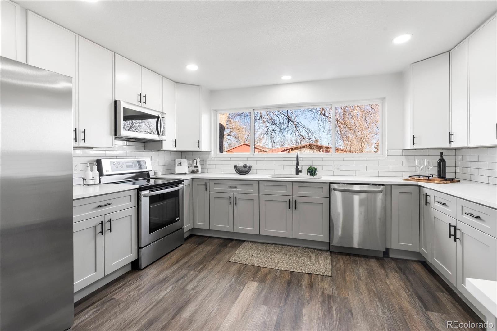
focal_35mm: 16
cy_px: 166
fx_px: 228
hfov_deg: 95.0
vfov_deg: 72.0
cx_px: 248
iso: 320
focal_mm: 16.5
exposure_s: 1/6
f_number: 10
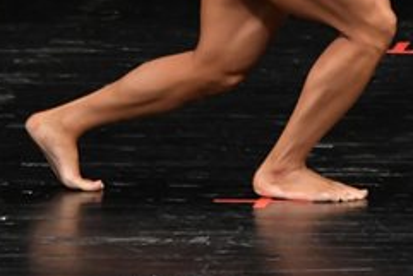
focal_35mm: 965
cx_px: 189
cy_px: -161
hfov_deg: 2.1
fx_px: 11077
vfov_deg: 1.4
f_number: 5.6
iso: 2500
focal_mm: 200
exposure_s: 1/400
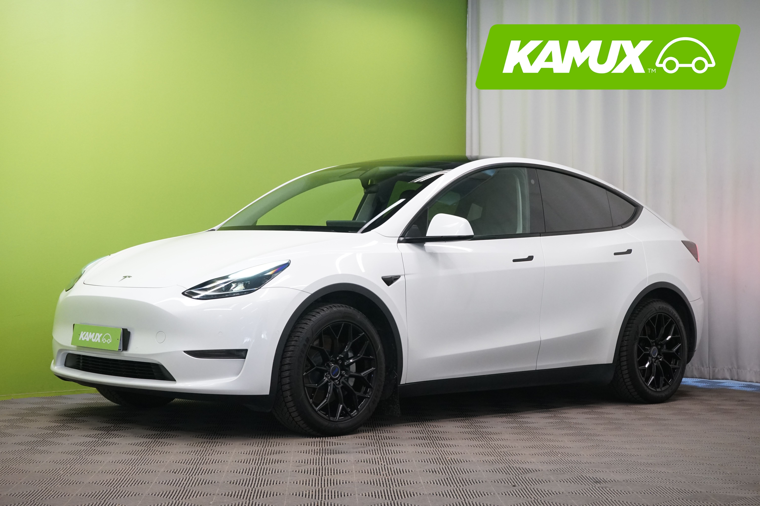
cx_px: 380
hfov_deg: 30.1
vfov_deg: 20.3
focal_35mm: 67
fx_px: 1414
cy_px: 253
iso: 2500
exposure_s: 1/30
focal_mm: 67
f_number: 9
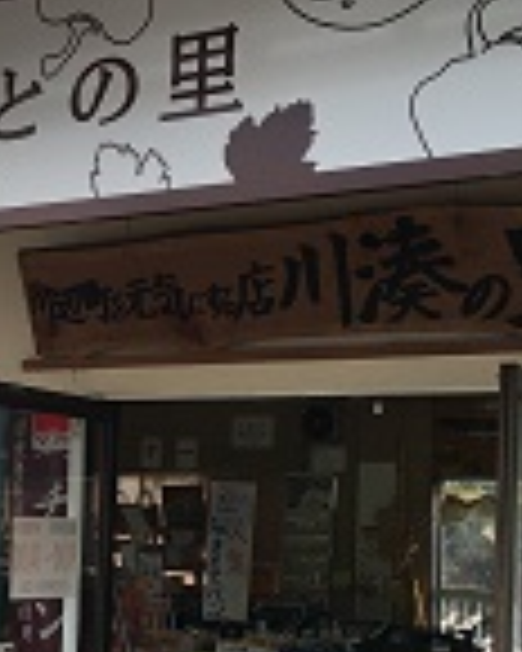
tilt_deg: +0.1
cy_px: 461
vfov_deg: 26.5
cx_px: 2
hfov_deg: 20.9
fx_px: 1371
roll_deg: -2.3
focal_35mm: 71
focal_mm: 4.15
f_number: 2.2
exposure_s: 1/442
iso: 25
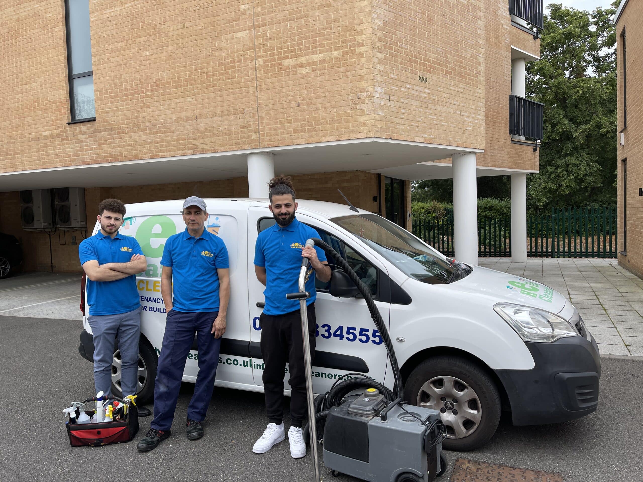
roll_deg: +1.8
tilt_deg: -3.7
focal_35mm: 26
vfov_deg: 53.1
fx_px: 483
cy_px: 241
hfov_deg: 67.3
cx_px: 322
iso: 32
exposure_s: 1/1439
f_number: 1.6
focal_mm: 5.1
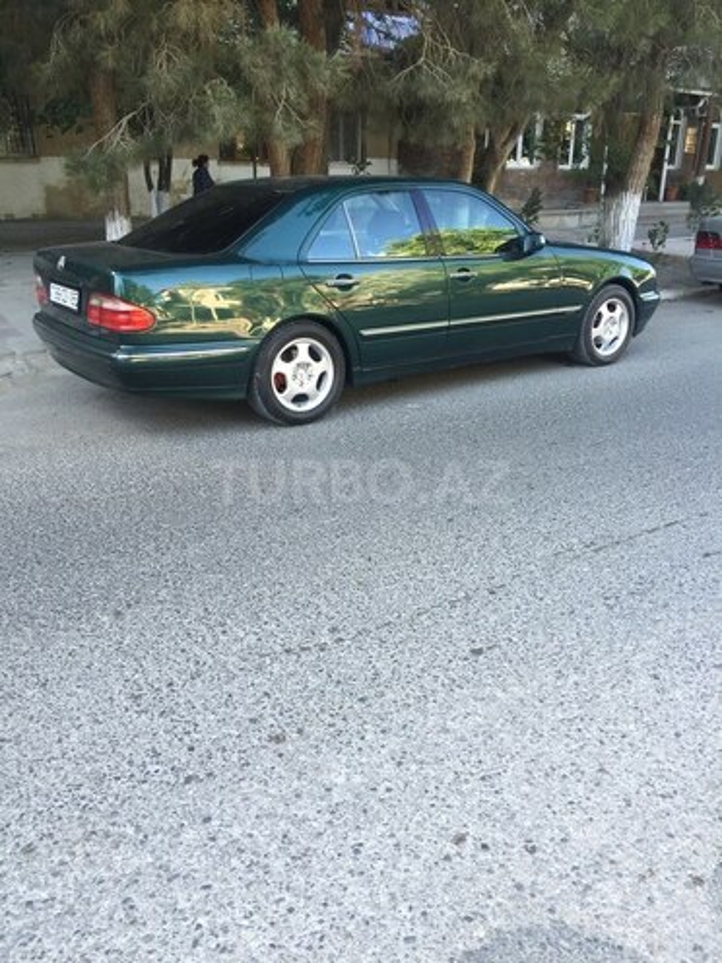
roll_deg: -0.5
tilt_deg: -21.6
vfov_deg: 61.7
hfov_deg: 48.2
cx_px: 361
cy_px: 482
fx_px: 806
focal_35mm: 29
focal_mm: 4.15
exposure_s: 1/100
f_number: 2.2
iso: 50
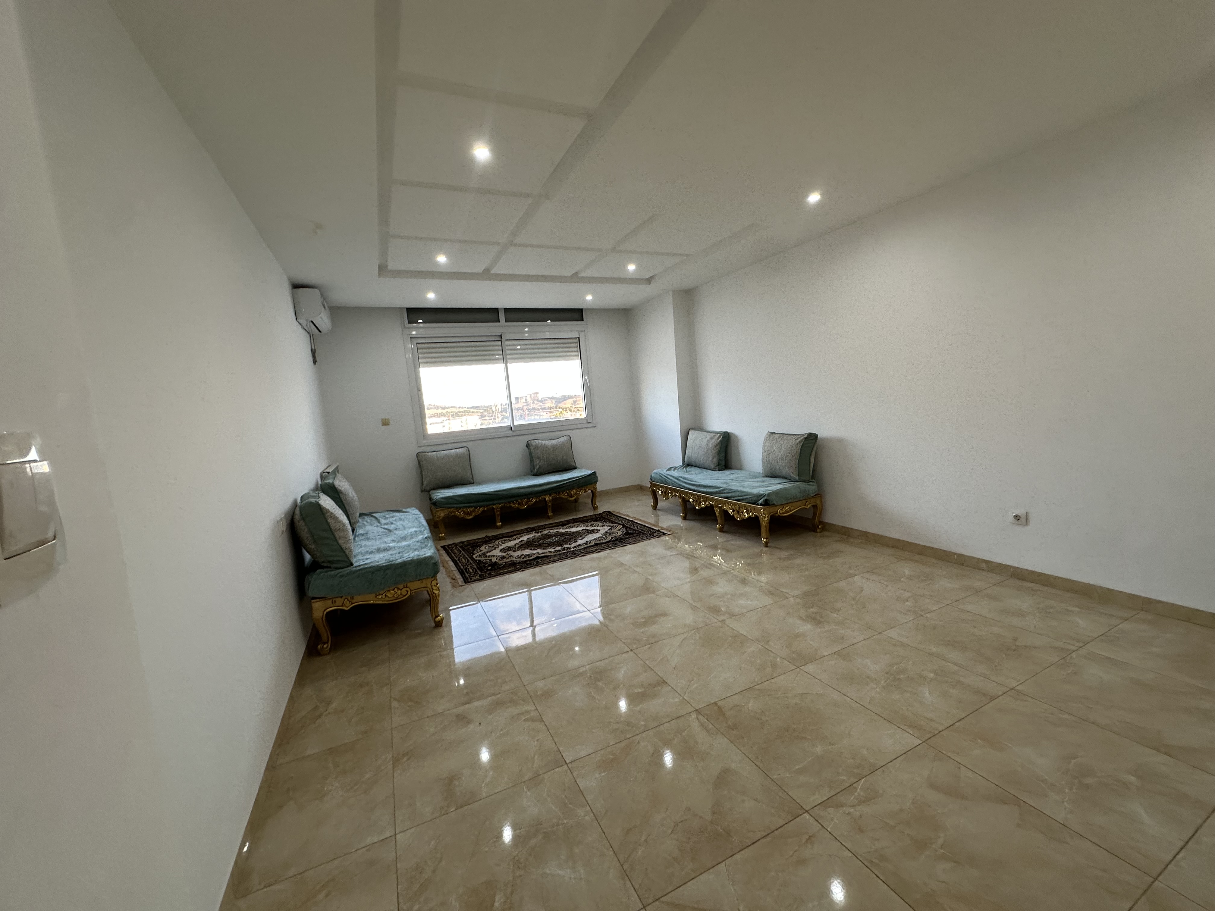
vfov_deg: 85.7
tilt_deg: -7.8
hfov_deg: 102.1
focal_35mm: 14
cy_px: 456
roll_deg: +6.1
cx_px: 608
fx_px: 491
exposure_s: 1/100
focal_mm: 2.22
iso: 125
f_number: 2.2
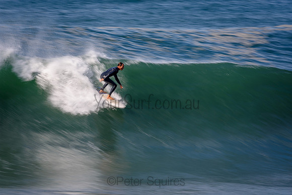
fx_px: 5354
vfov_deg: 2.1
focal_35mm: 660
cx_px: 146
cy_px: 98
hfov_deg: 3.1
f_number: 16
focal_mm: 440
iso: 100
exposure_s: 1/25
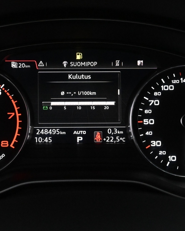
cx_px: 81
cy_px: 111
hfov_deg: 23.7
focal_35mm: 64
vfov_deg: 29.4
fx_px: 440
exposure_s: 1/100
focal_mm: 24.5
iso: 6400
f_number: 5
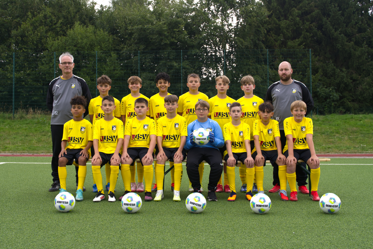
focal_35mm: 33
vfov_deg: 40.0
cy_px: 124
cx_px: 186
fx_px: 342
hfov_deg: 57.2
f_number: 4
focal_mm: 33
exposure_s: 1/90
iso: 125
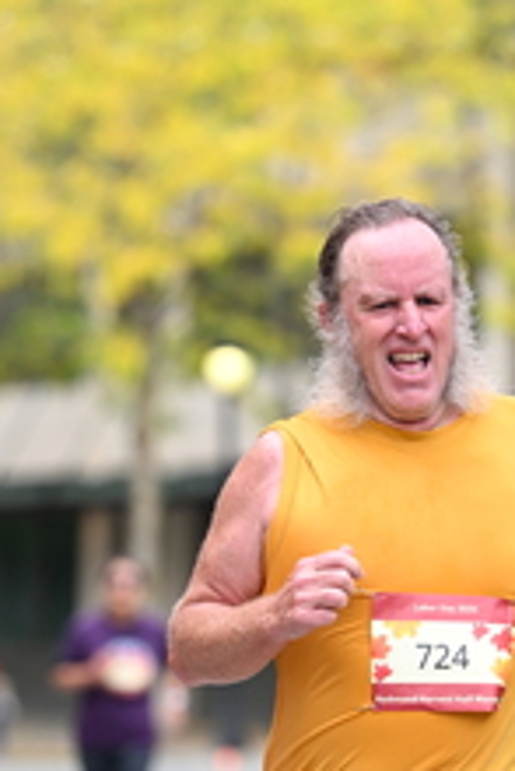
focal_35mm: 325
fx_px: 6962
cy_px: 522
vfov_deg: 6.3
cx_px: 338
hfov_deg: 4.2
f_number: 2.8
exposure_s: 1/2000
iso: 640
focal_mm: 130
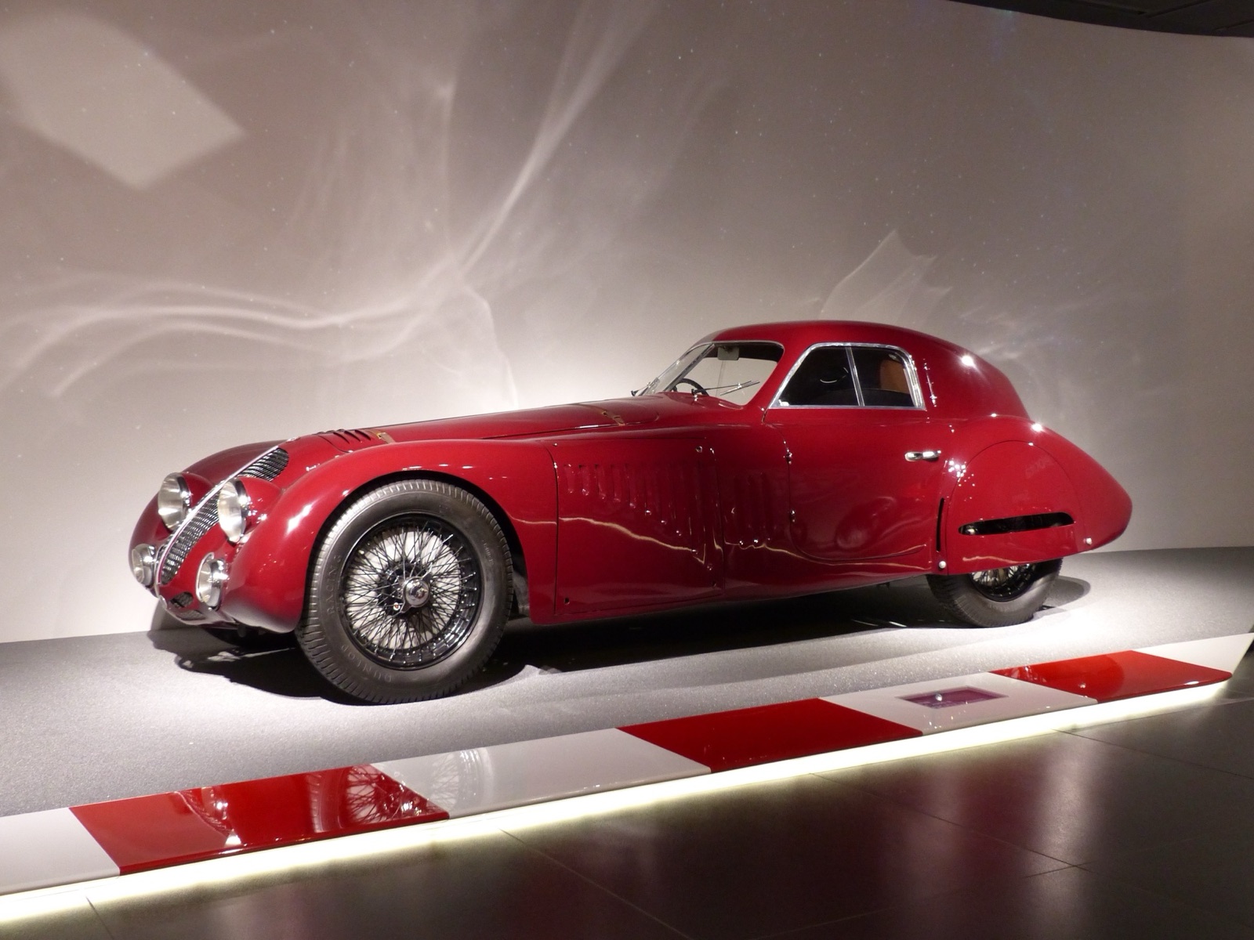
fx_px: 1485
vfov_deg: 35.1
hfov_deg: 45.8
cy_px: 470
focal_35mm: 41
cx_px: 627
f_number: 2.8
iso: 400
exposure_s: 1/40
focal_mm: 7.1
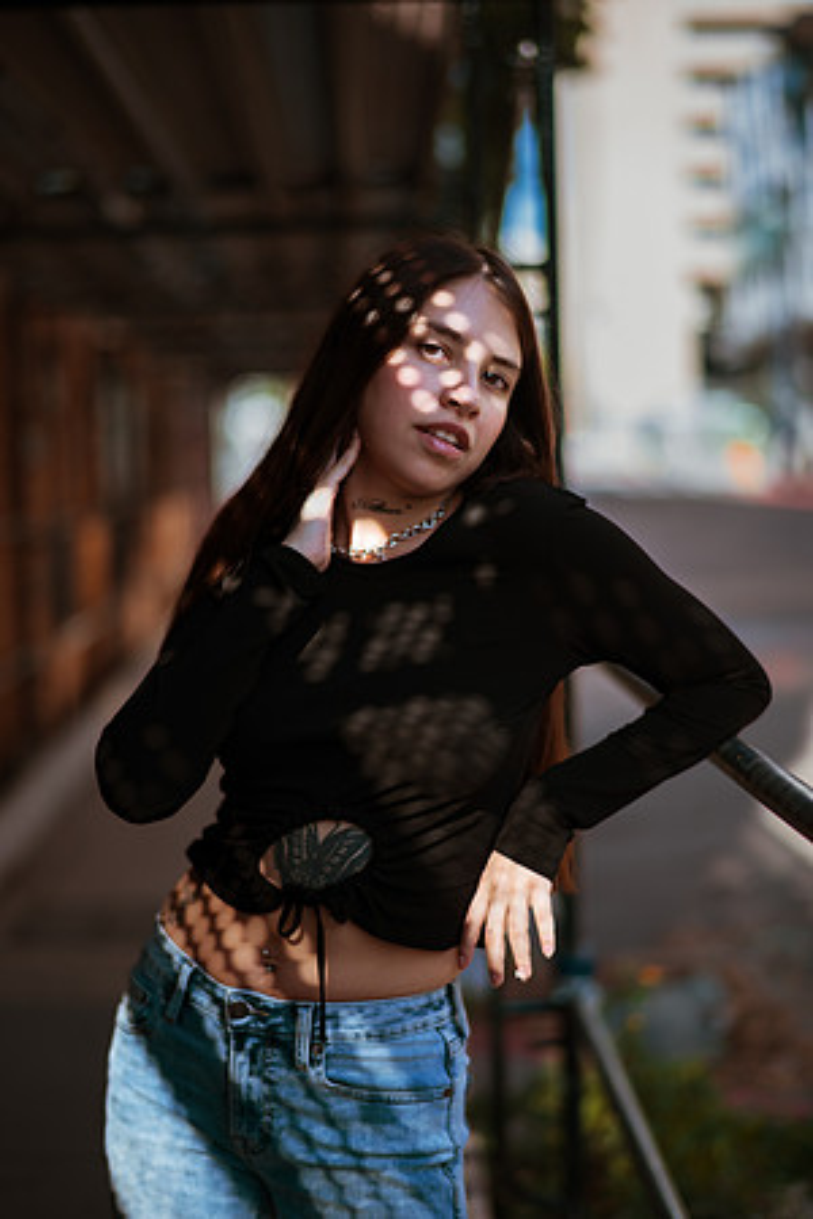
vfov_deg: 34.5
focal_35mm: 58
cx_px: 406
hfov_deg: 23.4
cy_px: 610
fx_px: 1965
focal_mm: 58
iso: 50
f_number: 1.4
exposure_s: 1/1250
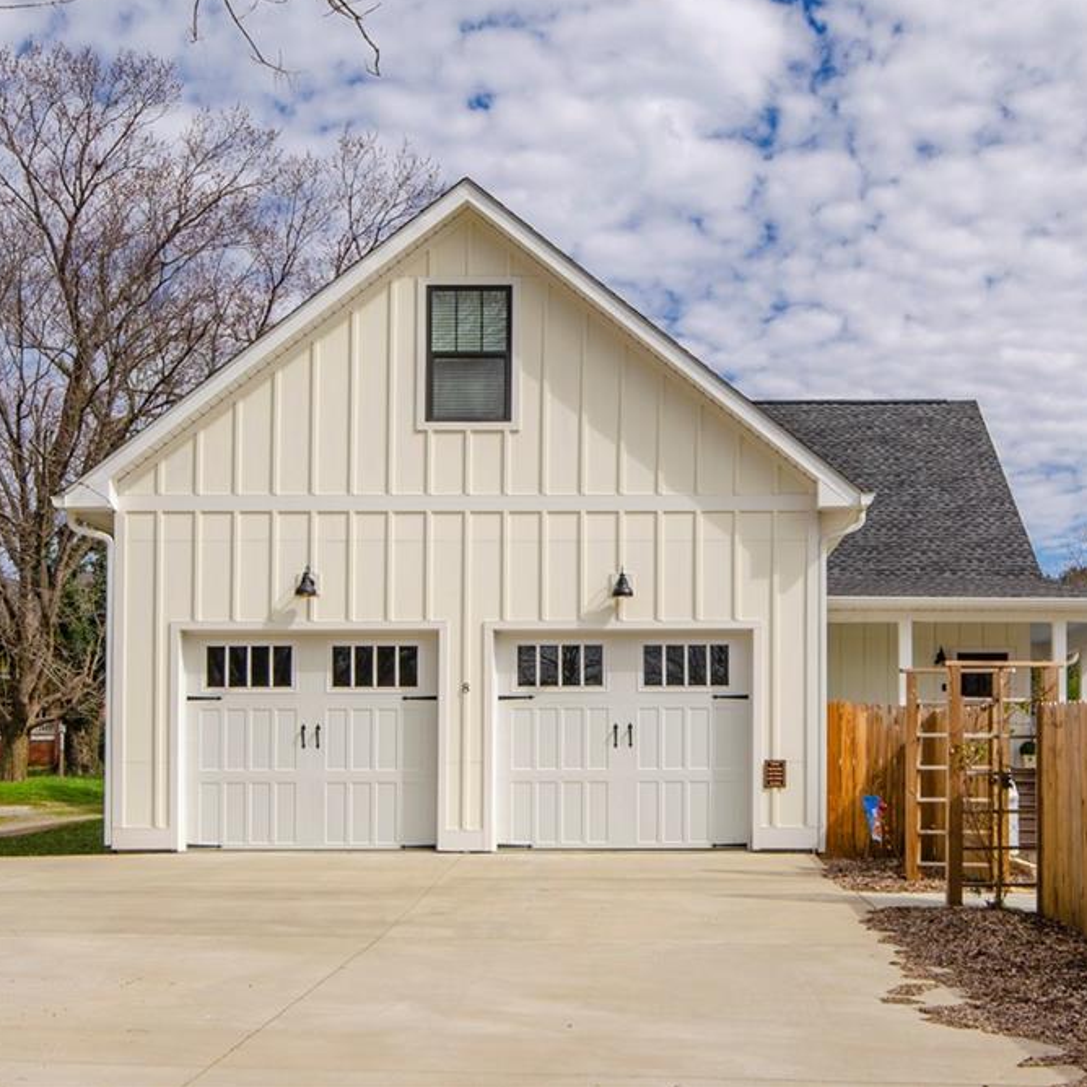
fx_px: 1386
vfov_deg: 42.8
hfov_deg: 42.7
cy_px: 539
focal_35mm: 39
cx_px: 640
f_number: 11
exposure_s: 1/200
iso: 100
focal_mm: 20
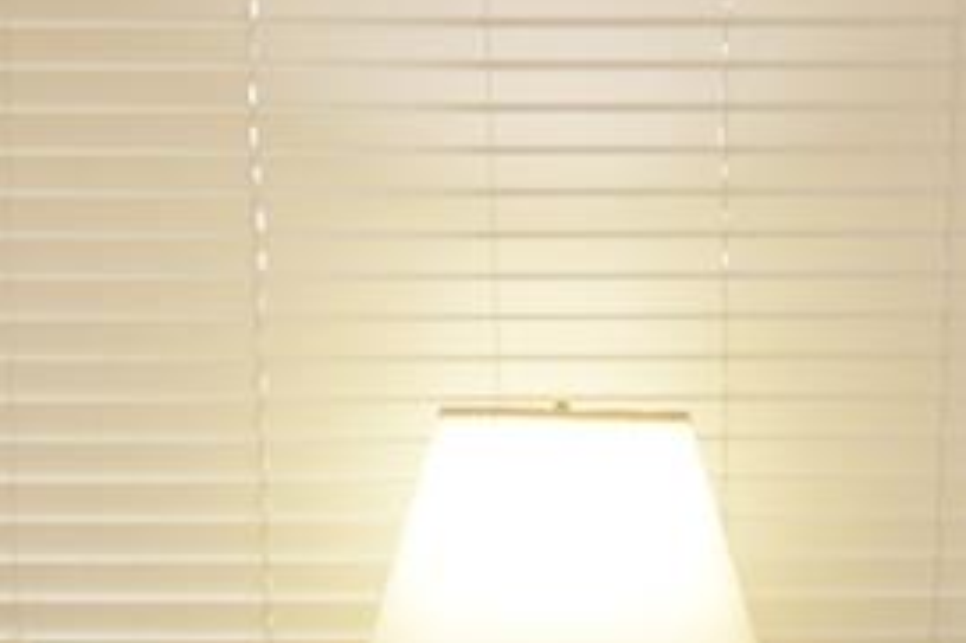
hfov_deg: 19.3
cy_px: 936
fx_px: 2843
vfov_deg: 12.3
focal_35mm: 106
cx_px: 501
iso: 500
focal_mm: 12
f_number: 4
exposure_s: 1/60
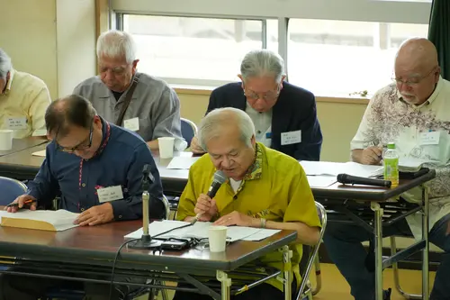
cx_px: 225
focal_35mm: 202
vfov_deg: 6.8
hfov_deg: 10.2
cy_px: 150
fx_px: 2530
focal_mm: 135
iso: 4000
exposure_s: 1/250
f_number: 5.6
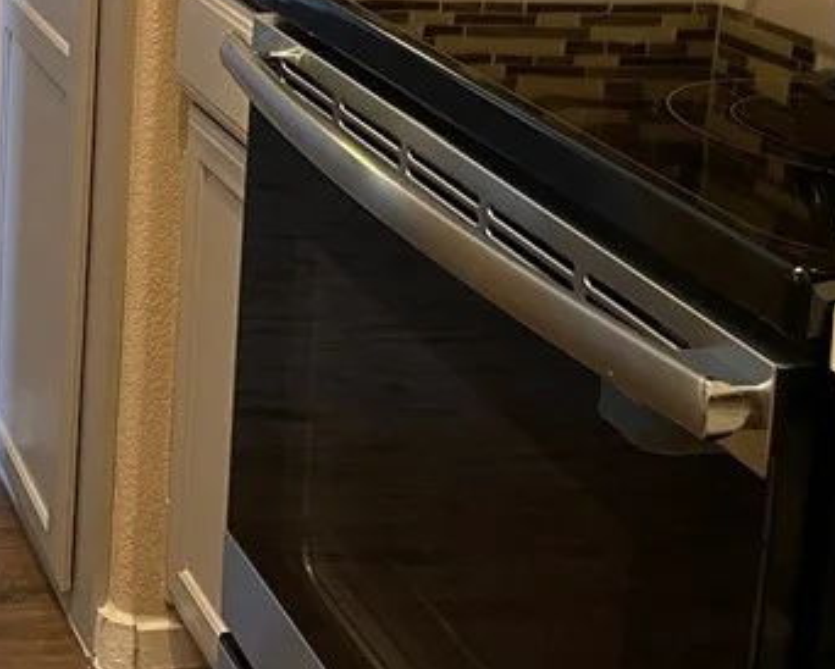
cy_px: -227
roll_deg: -0.6
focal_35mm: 76
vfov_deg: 18.6
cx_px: -286
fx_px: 1879
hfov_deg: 22.2
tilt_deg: -7.9
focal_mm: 5.1
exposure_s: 1/60
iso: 250
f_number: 1.6
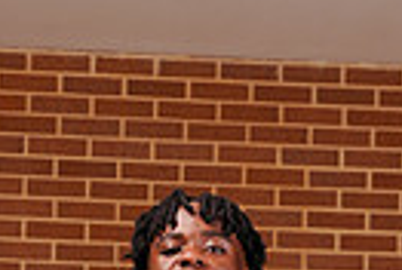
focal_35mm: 312
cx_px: 160
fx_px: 3492
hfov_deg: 6.6
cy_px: 675
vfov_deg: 4.3
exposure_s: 1/200
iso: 320
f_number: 8
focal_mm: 91
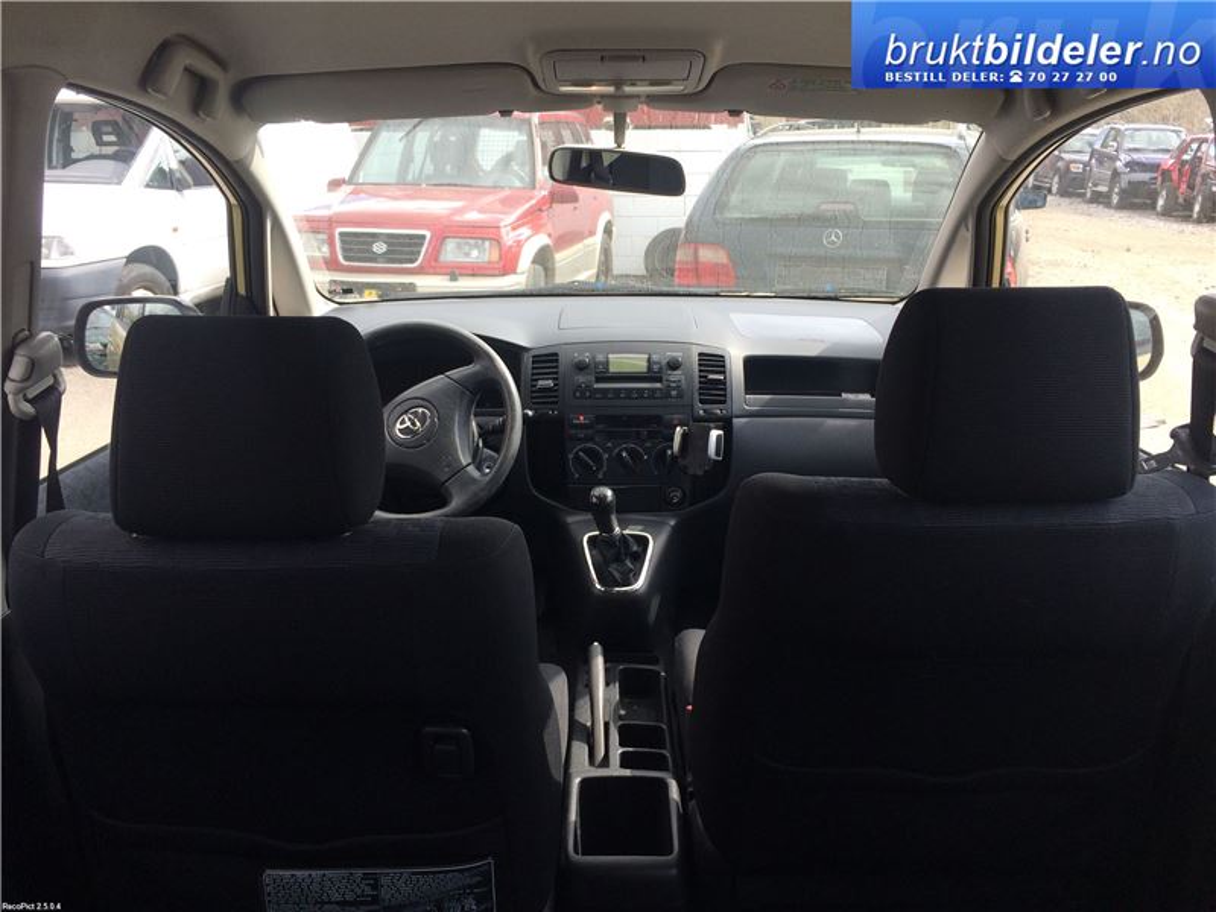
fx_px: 1019
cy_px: 456
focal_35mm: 29
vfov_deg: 48.2
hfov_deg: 61.7
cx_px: 608
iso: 32
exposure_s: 1/266
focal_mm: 4.15
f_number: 2.2
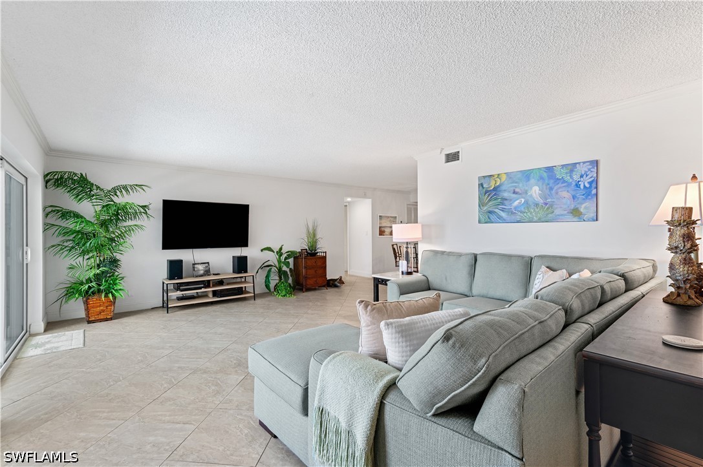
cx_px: 352
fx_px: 312
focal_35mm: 16
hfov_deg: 96.8
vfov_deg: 73.7
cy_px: 234
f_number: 10
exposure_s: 1/13
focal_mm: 16
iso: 640
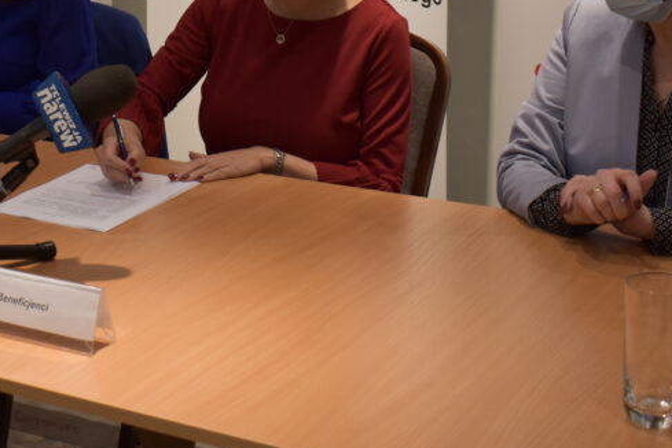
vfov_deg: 16.3
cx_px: 100
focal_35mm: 81
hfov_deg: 24.5
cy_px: -48
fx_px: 1512
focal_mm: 22
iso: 400
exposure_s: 1/100
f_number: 5
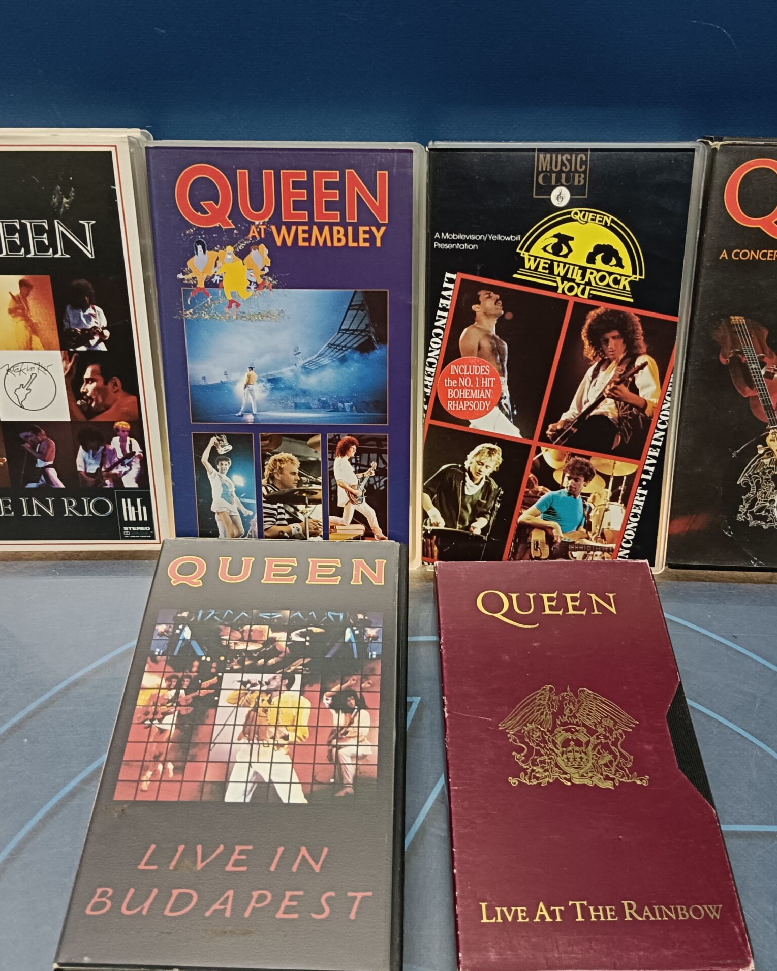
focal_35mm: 34
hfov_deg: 43.4
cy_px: 485
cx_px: 397
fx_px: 977
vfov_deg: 52.8
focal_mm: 3.96
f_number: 1.8
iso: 608
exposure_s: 1/50
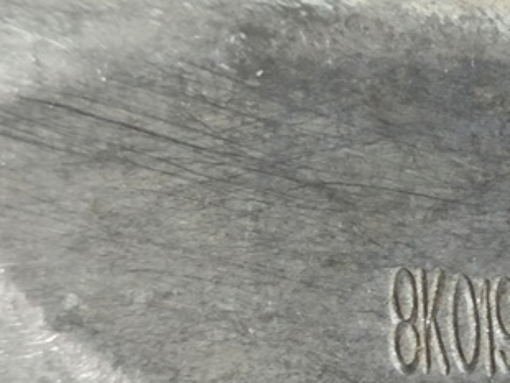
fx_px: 1460
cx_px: 469
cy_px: 312
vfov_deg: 14.9
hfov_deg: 19.4
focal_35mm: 99
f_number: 1.7
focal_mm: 5.31
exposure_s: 1/33
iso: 500
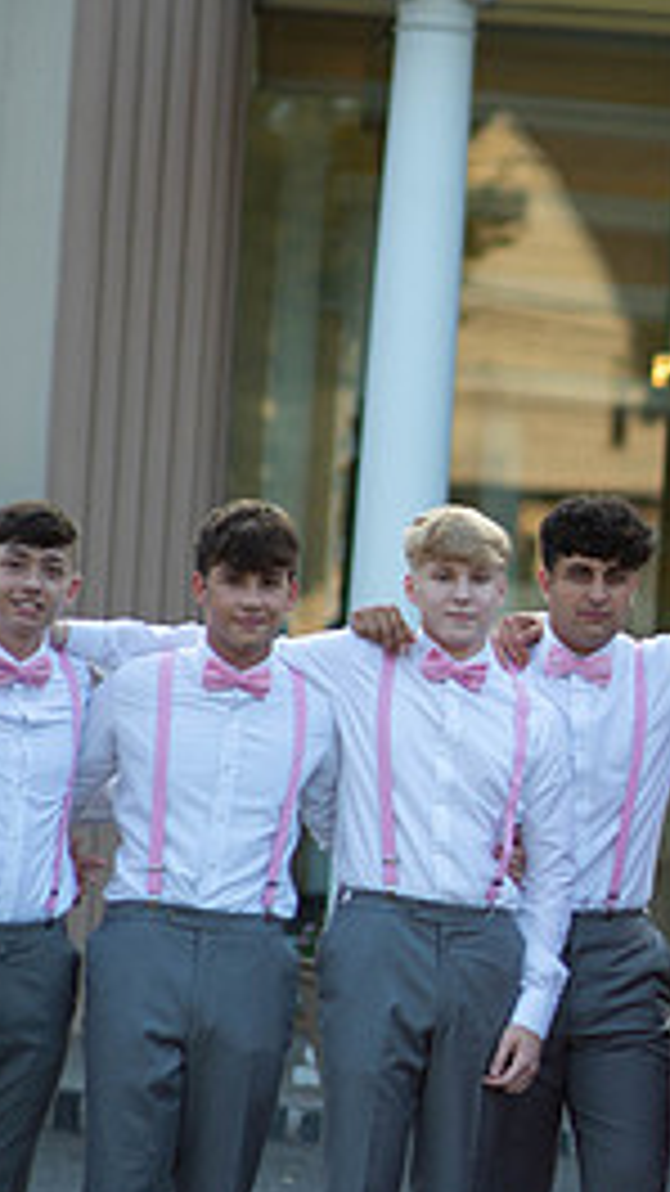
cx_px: 908
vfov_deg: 11.0
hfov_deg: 6.2
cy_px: 828
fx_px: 6161
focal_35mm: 195
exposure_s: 1/1000
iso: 250
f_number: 2
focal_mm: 85
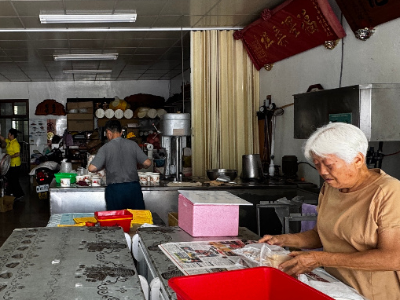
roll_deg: +0.3
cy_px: 148
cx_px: 87
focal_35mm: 33
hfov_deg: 52.2
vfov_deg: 43.0
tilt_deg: -1.5
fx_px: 381
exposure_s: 1/60
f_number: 2.2
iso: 200
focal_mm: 2.22
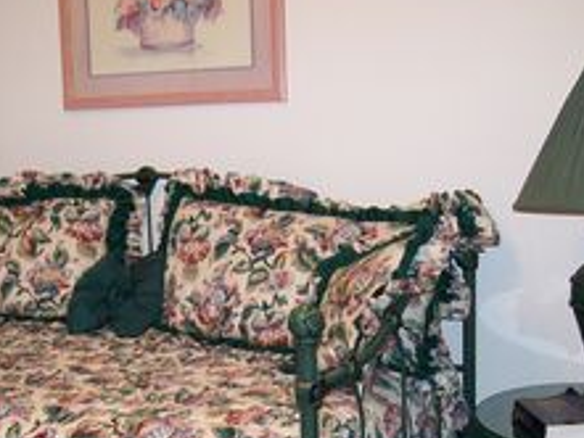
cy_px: 330
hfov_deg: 32.0
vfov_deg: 24.2
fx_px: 1013
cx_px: 206
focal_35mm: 60
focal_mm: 6
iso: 160
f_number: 2.7
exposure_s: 1/60
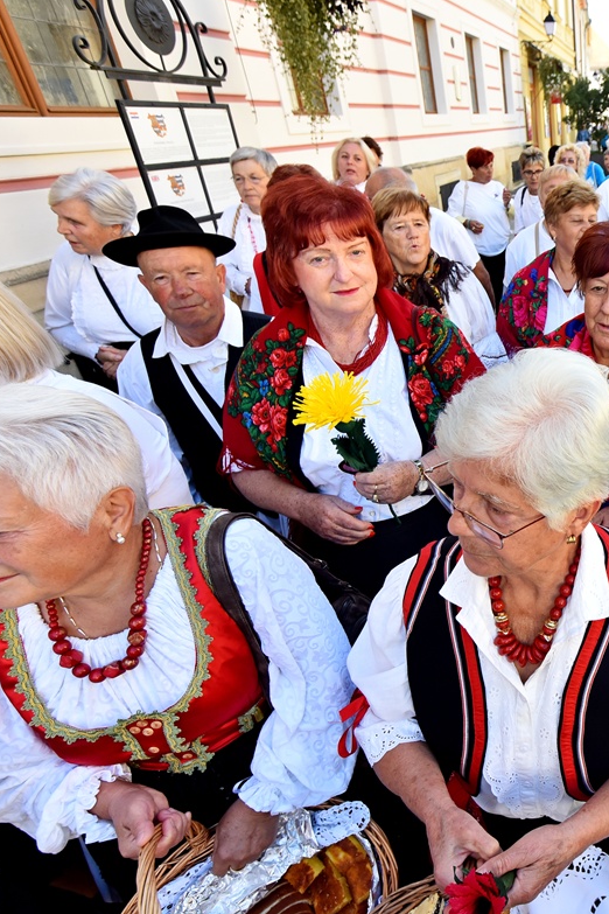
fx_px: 584
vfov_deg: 76.1
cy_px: 458
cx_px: 617
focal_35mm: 23
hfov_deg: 45.8
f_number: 8
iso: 1000
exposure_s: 1/400
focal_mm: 15
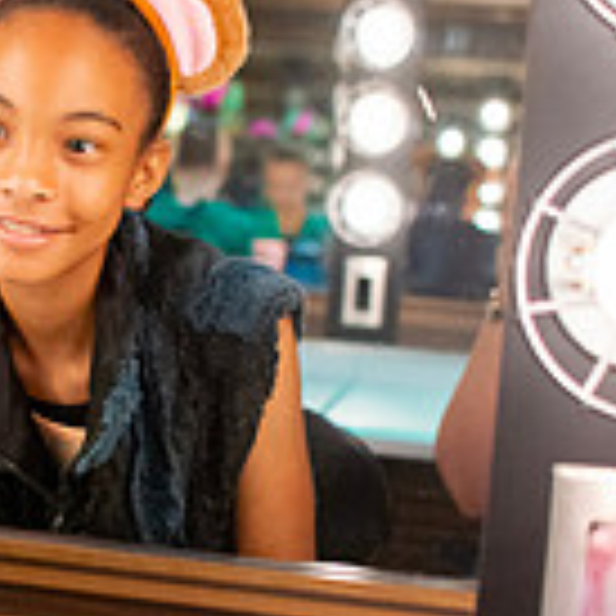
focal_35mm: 98
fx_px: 1973
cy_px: 360
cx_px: 13
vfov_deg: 17.7
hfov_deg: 17.4
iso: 6400
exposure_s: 1/640
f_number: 2.8
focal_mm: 35
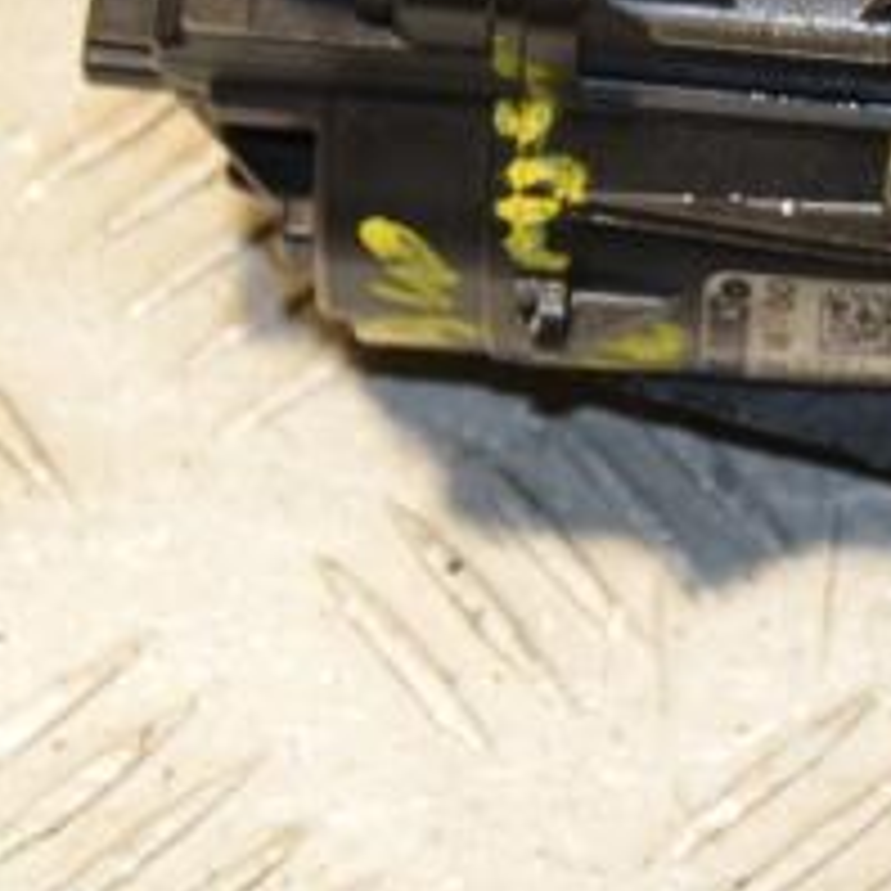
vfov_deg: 6.4
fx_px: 7892
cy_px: 72
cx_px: 986
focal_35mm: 271
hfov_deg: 6.4
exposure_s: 1/200
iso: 800
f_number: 6.3
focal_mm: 70
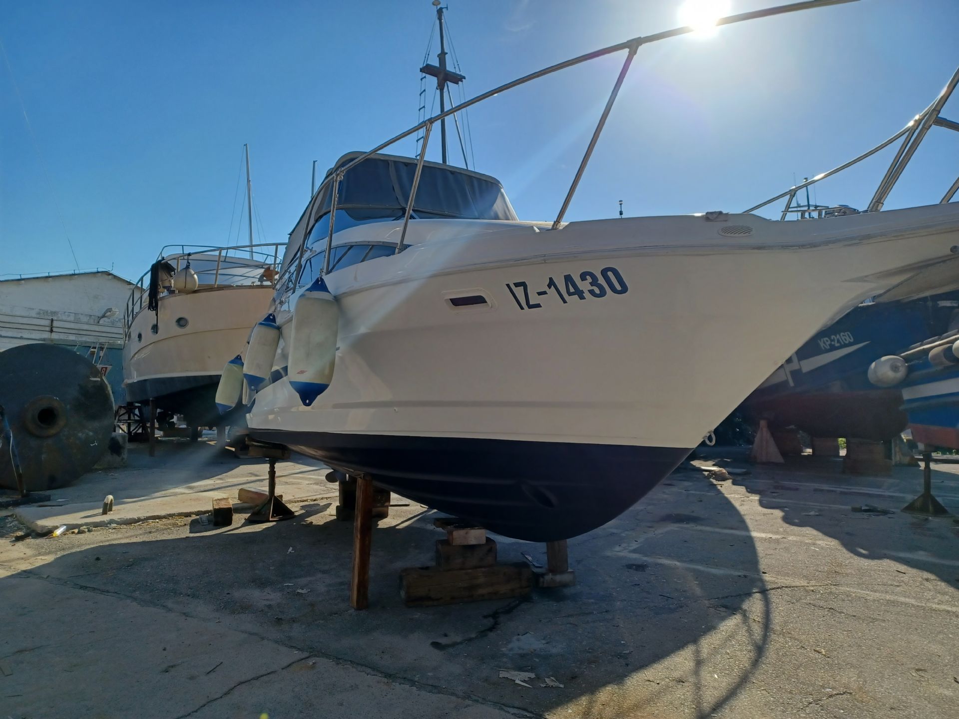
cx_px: 480
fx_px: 693
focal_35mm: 25
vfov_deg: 54.9
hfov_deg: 69.4
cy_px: 360
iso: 32
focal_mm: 4.6
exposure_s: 1/781
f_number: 1.8
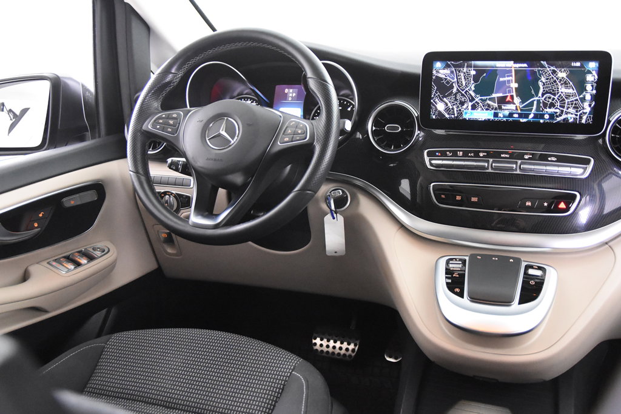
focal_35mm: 36
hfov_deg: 53.1
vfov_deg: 36.9
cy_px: 207
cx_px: 310
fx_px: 621
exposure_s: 1/40
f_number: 3
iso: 7200
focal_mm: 24
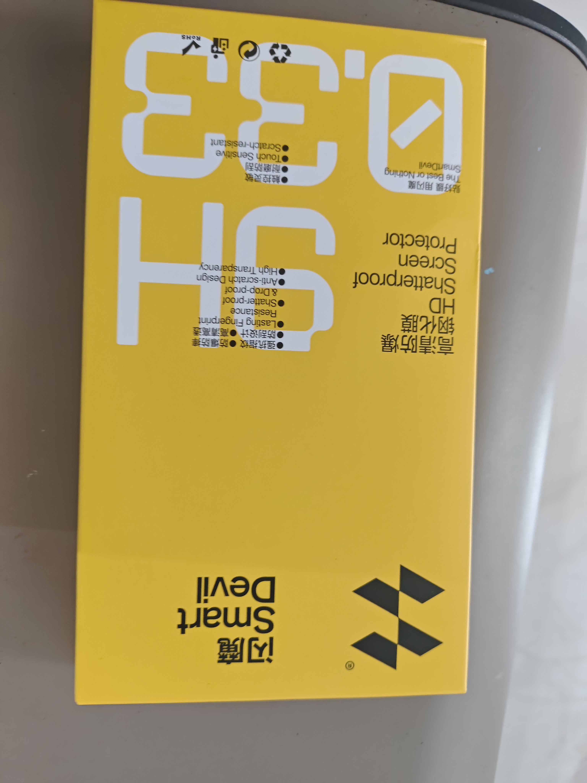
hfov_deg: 58.9
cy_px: 392
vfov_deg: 73.9
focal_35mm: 23
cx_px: 294
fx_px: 520
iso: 1201
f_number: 1.88
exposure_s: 1/33.3
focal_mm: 5.56
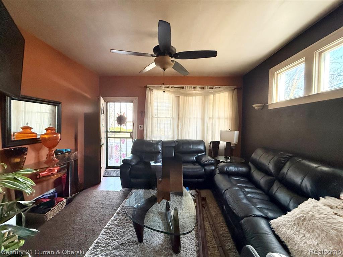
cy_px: 128
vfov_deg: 85.7
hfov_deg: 102.1
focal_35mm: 14
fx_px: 139
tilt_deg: -0.1
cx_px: 172
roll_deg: -0.5
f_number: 2.2
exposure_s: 1/99
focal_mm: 2.22
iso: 320
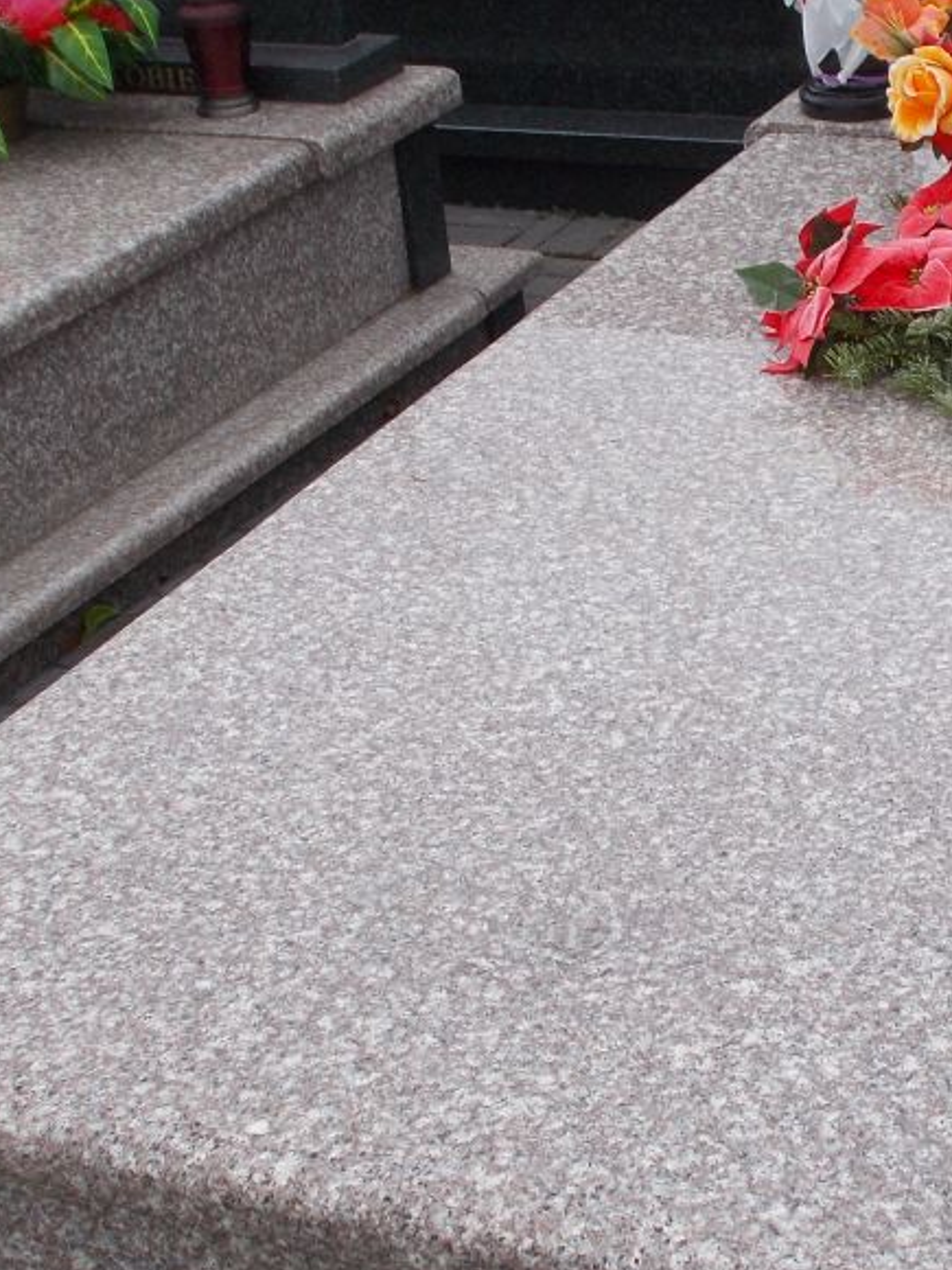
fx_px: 2934
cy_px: 649
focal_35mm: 80
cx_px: 744
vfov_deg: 24.4
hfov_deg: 18.3
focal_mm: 6
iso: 80
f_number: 3.6
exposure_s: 1/125
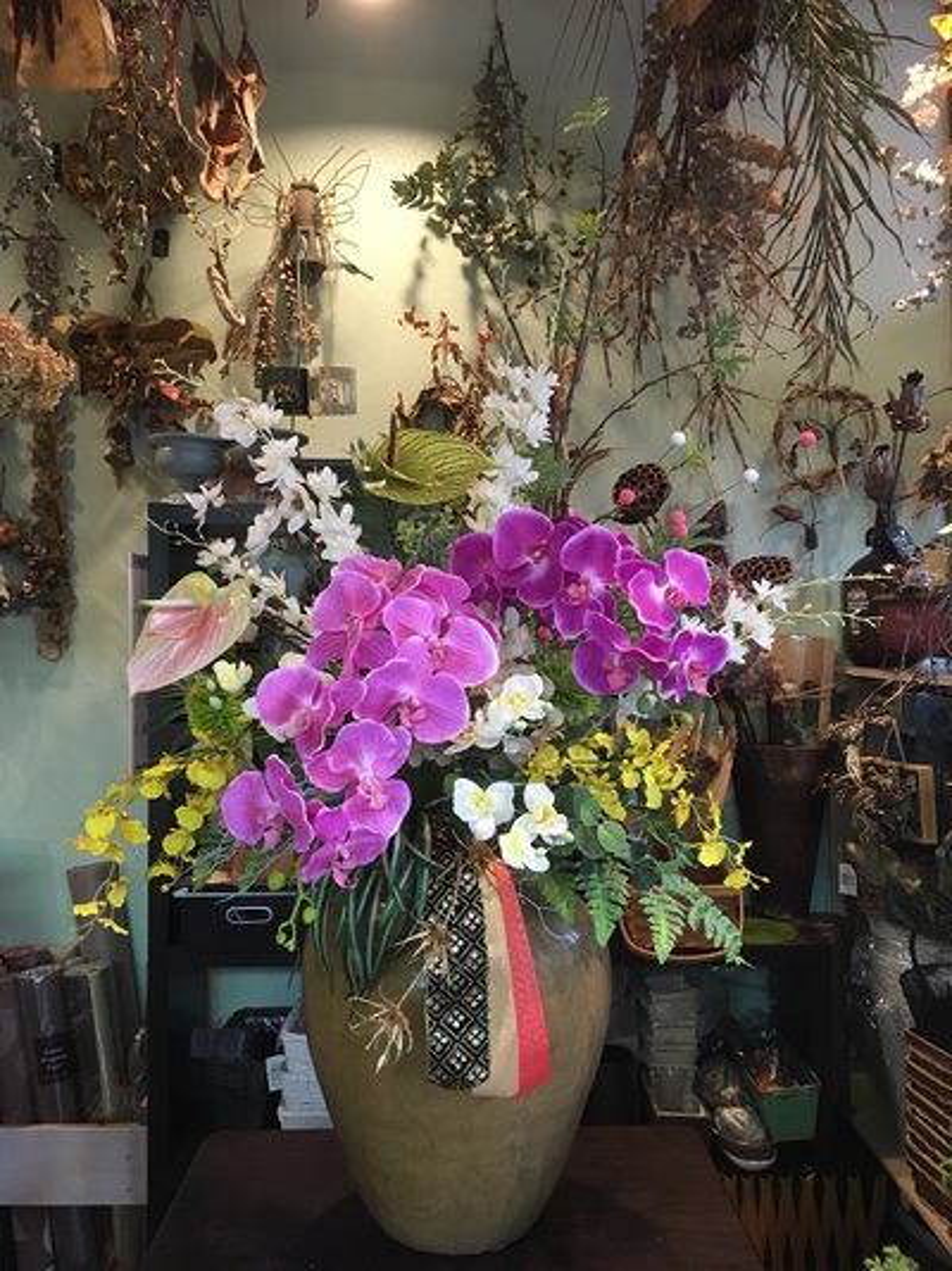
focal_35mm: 29
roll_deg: +0.6
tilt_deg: -2.5
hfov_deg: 48.2
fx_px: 1064
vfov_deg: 61.7
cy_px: 636
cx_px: 476
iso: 160
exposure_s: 1/30
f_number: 2.2
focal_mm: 4.15
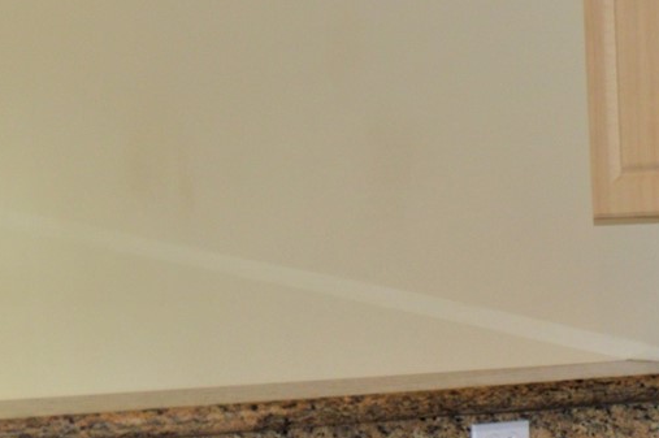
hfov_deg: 16.8
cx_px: 825
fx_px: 2115
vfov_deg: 11.5
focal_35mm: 116
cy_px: 578
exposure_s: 1/125
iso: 400
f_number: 4
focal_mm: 23
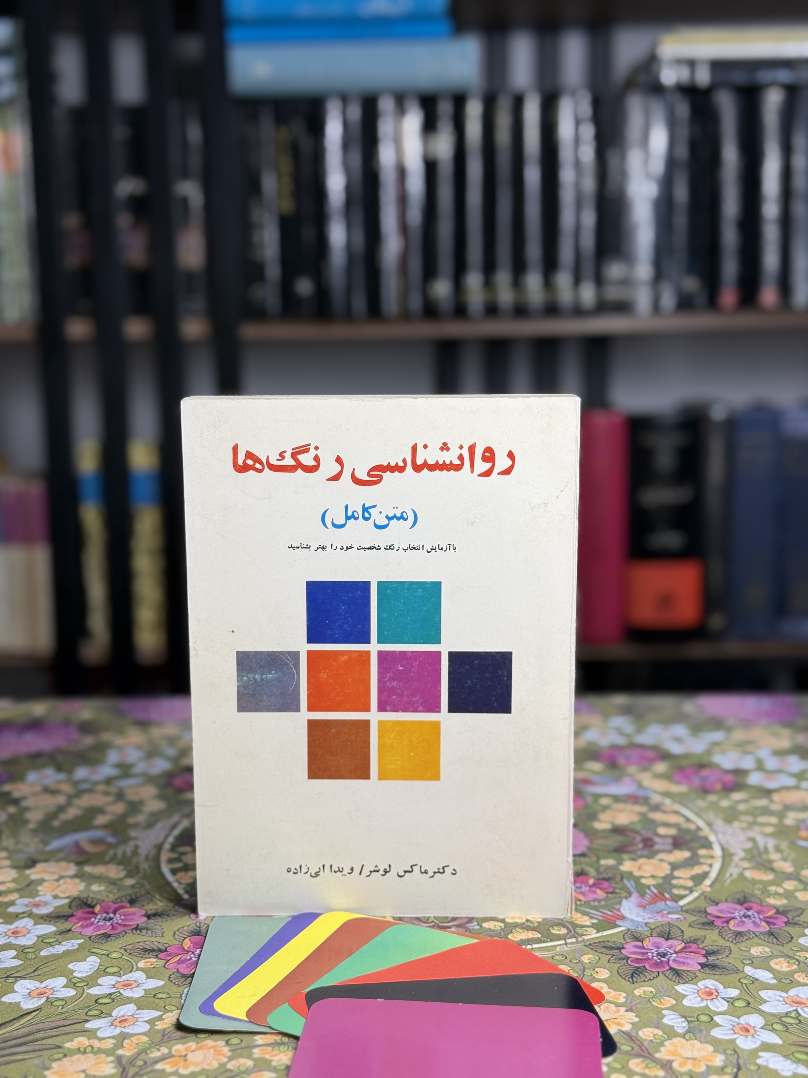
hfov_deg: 30.3
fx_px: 1494
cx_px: 404
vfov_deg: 39.7
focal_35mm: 48
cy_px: 539
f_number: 1.78
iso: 50
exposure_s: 1/109
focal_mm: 6.76
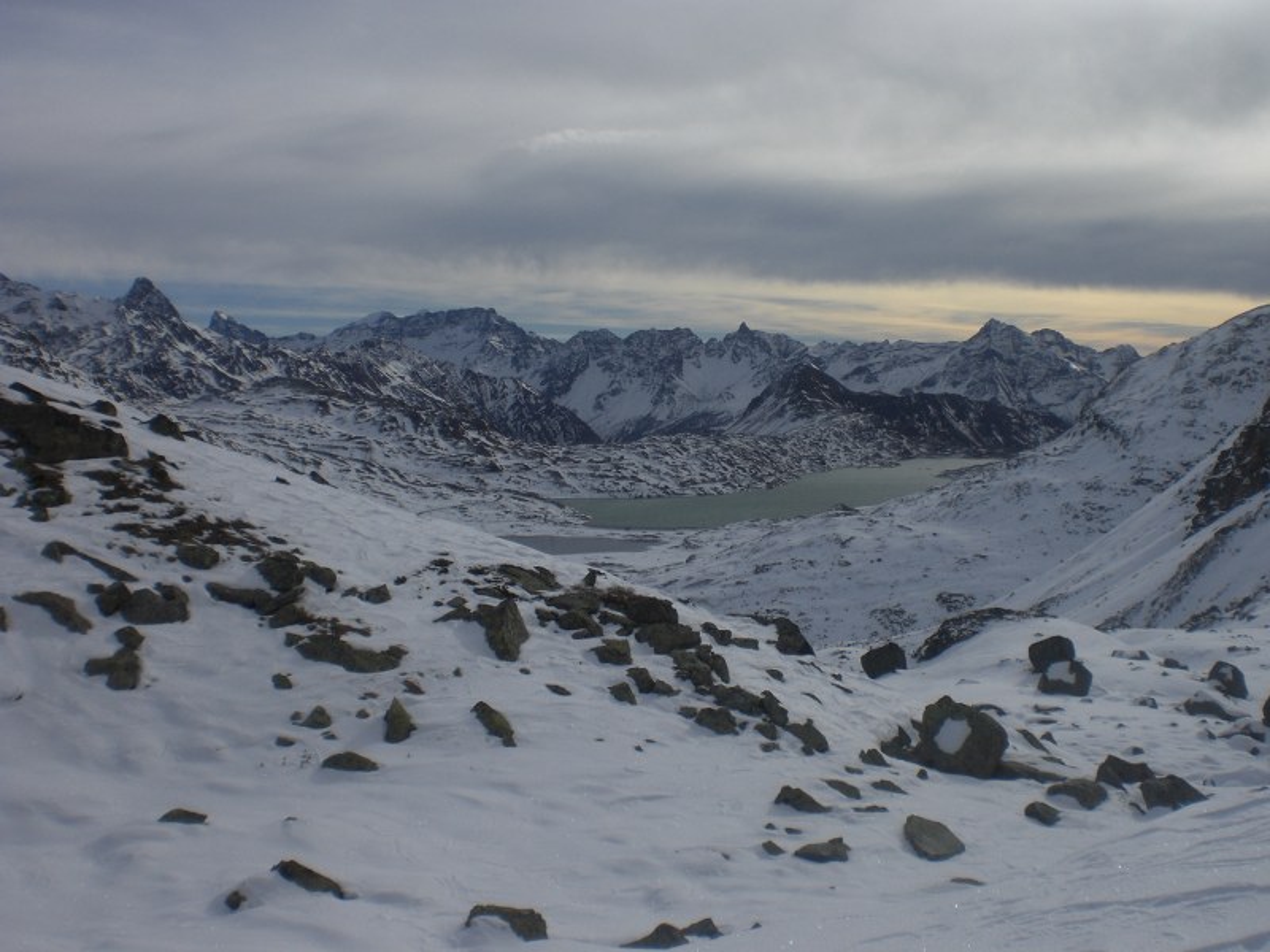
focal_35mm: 38
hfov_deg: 49.0
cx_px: 635
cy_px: 476
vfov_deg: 37.7
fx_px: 1394
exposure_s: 1/1000
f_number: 4.4
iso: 50
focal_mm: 6.3
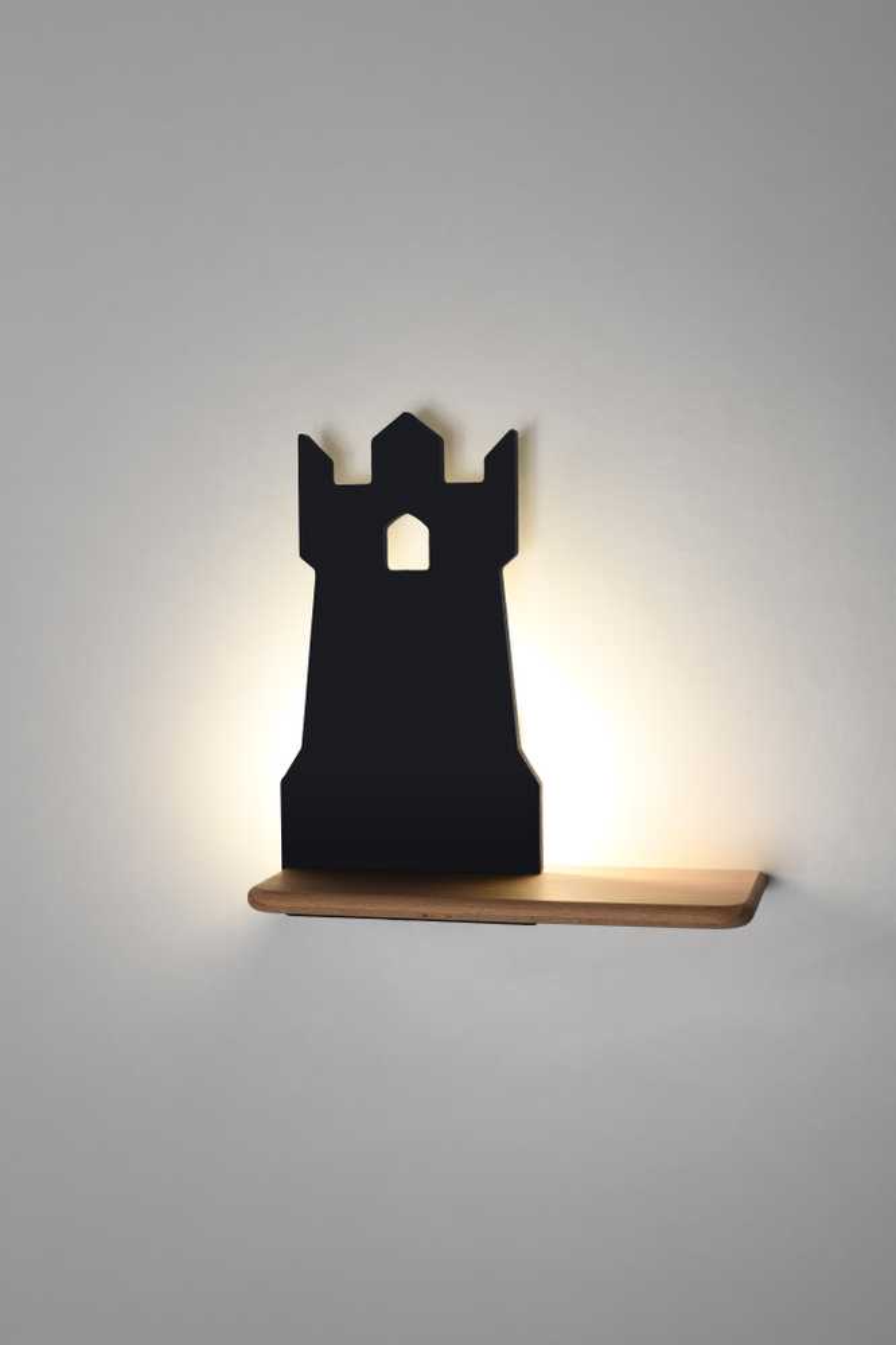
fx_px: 1868
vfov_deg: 39.6
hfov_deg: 27.0
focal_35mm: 50
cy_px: 672
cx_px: 448
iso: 80
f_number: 16
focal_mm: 50
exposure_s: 1.3
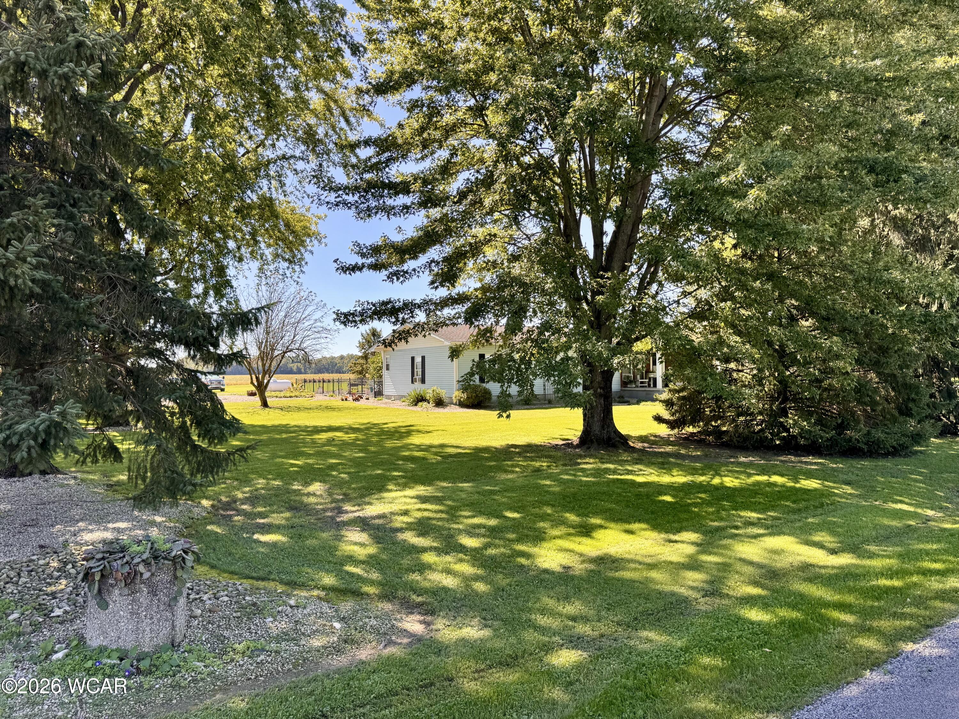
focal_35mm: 24
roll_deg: +1.0
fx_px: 665
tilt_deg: +3.7
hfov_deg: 71.6
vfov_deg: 56.8
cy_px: 360
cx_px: 480
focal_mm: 6.76
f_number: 1.78
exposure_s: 1/792
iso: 80
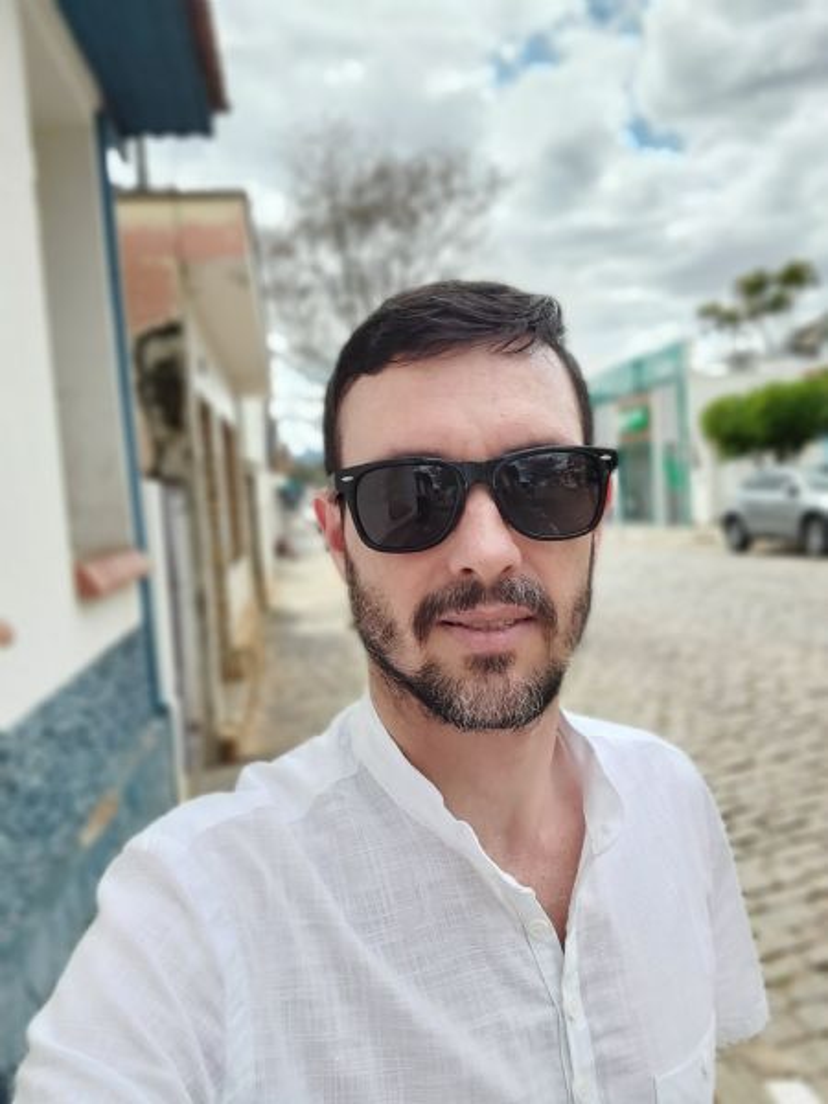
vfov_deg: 69.4
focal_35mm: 25
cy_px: 552
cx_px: 414
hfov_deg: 54.9
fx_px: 797
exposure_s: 1/551
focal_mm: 2.67
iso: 64
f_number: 2.2
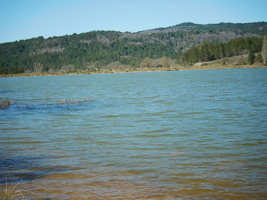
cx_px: 129
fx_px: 455
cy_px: 87
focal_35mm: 59
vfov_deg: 24.8
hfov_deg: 32.7
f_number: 3.5
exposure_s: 1/2000
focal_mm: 14
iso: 200
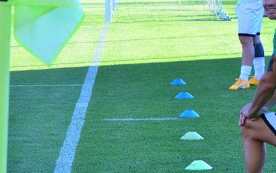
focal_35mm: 235
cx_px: 299
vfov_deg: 5.6
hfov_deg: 8.9
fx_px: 1768
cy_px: 50
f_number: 6.3
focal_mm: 70
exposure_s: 1/320
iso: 800
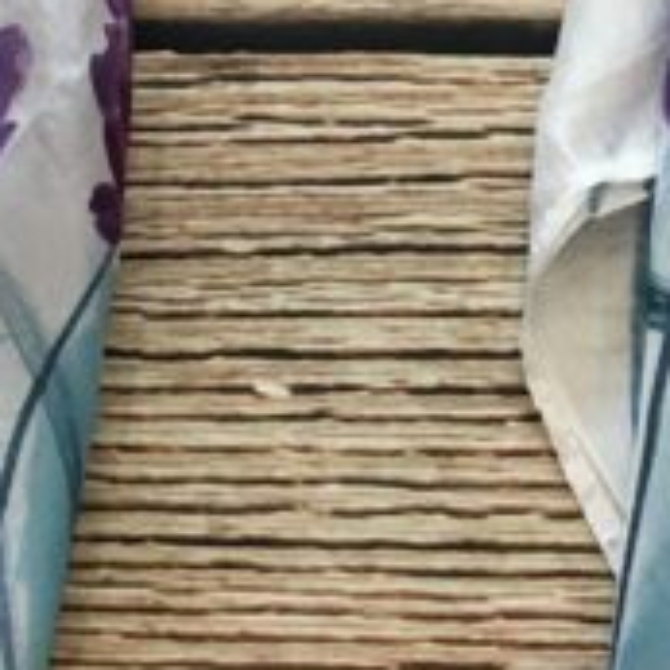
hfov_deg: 11.5
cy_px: 23
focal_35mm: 152
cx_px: 333
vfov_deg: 11.4
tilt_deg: -68.4
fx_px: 3328
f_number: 2.2
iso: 50
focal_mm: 4.15
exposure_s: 1/33
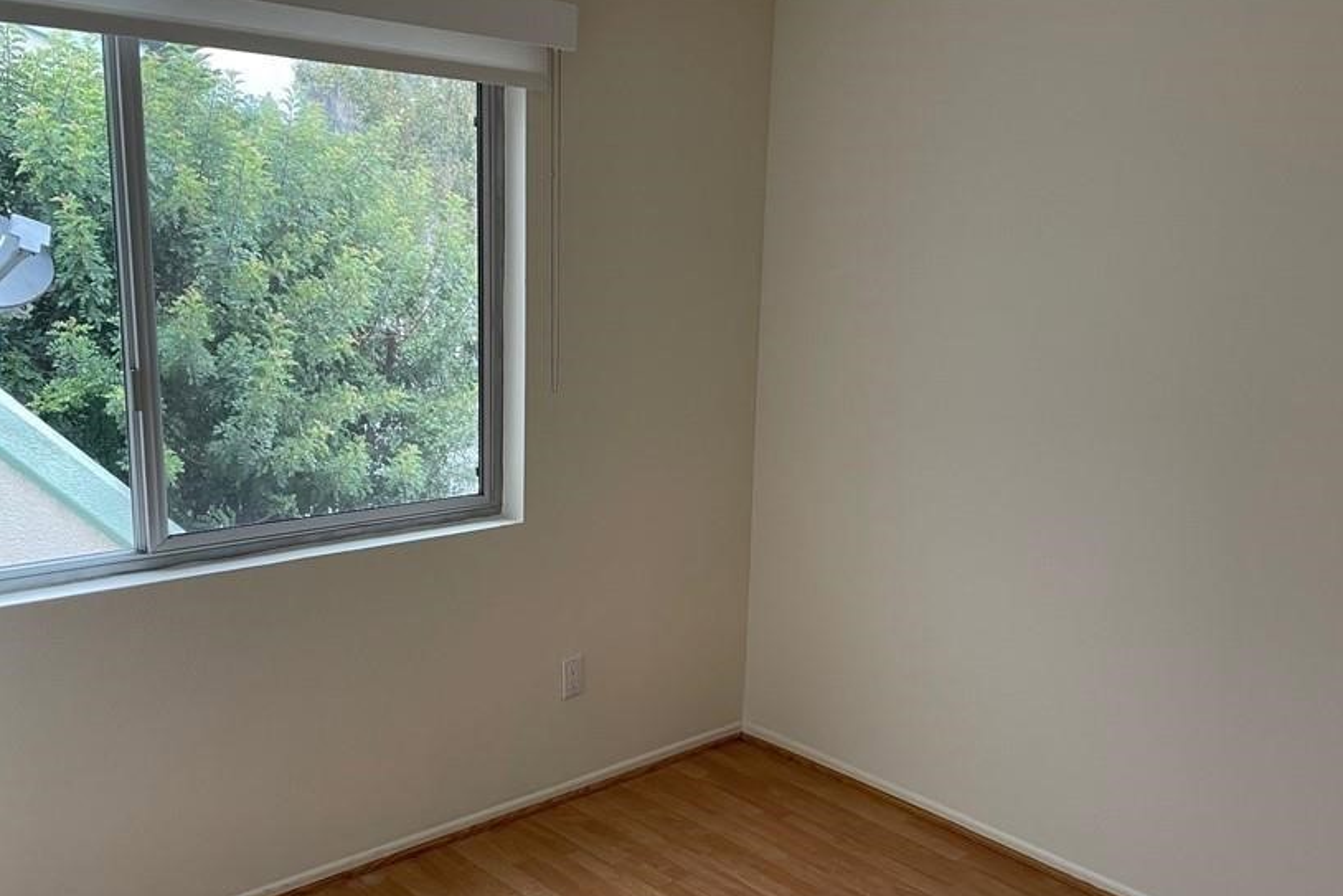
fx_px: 1269
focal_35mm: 34
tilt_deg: -12.7
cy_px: 516
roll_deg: -2.1
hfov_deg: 55.7
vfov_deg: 38.8
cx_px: 737
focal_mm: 4.2
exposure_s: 1/60
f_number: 1.6
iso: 100
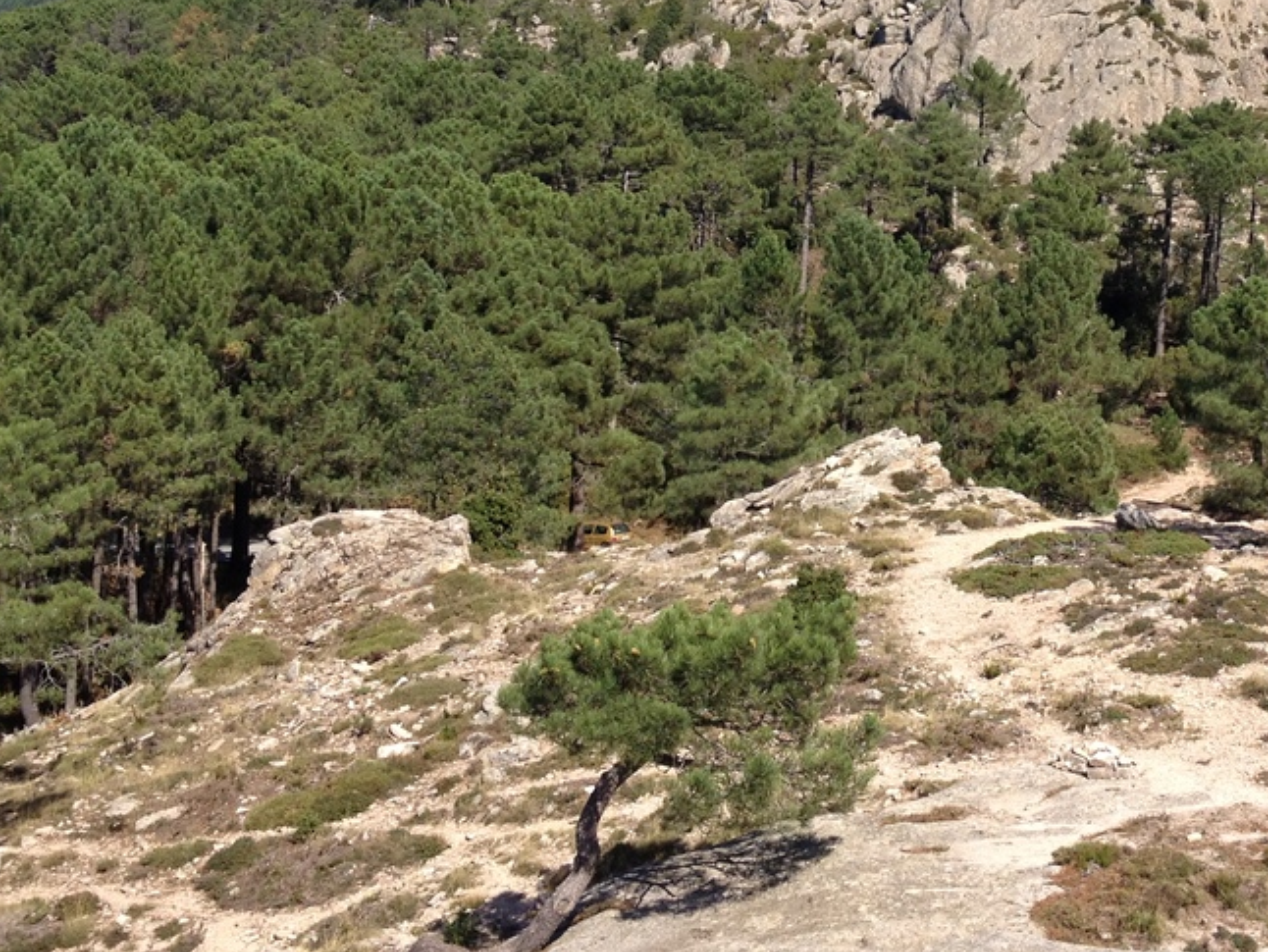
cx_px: 993
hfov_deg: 29.2
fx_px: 2382
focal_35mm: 65
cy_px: 204
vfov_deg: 22.3
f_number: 2.4
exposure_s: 1/1381
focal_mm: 4.28
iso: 64
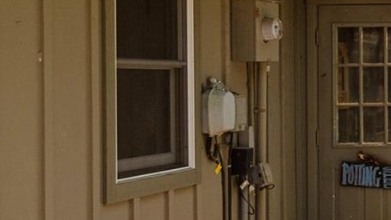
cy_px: 59
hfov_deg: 15.7
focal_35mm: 104
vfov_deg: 11.6
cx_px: 805
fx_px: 1078
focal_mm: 22
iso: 320
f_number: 7.1
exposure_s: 1/250
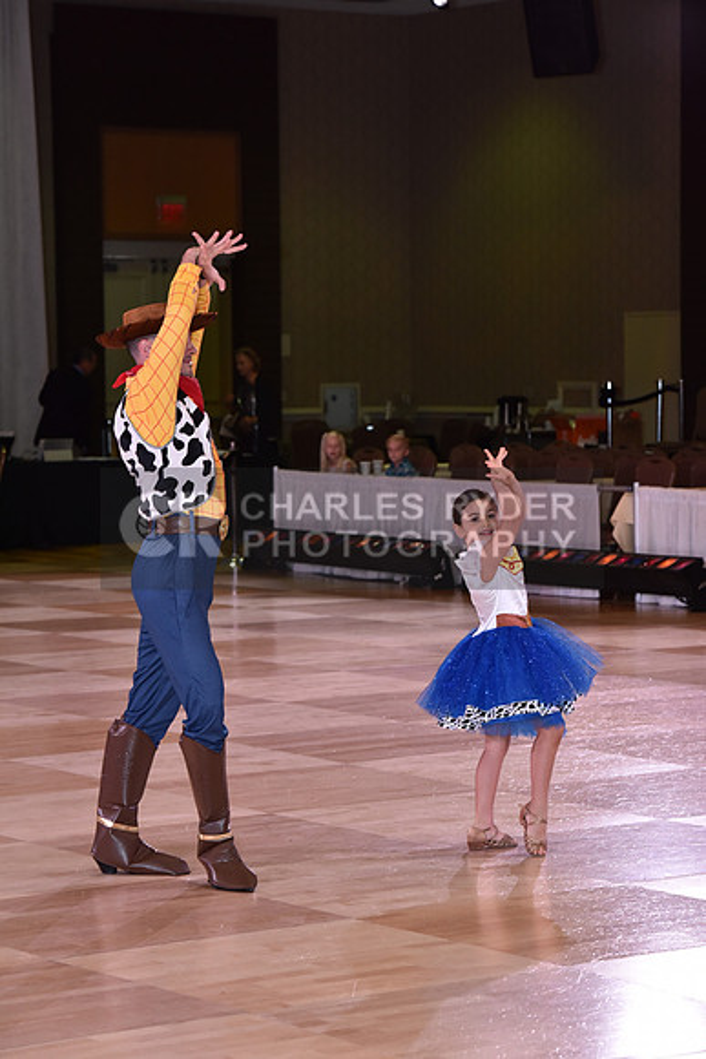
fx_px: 3410
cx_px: 353
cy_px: 530
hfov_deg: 11.8
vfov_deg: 17.6
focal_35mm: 116
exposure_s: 1/250
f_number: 6.3
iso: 1600
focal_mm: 116
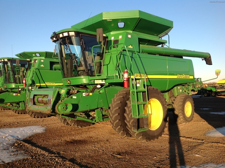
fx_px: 227
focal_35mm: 35
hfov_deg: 52.7
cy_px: 84
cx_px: 112
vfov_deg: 40.6
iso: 50
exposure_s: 1/672
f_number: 2.4
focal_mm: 4.28
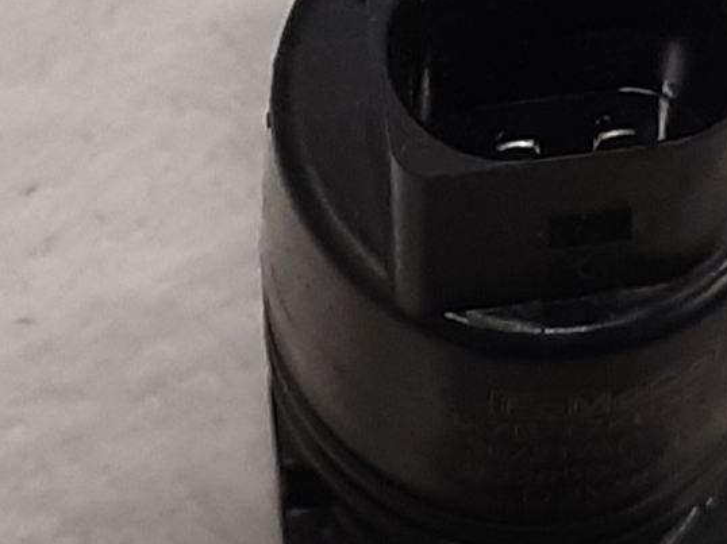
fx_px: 2078
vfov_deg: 14.9
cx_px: 378
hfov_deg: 19.8
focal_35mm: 99
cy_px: 298
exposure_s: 1/50
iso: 100
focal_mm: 3.93
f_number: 1.7
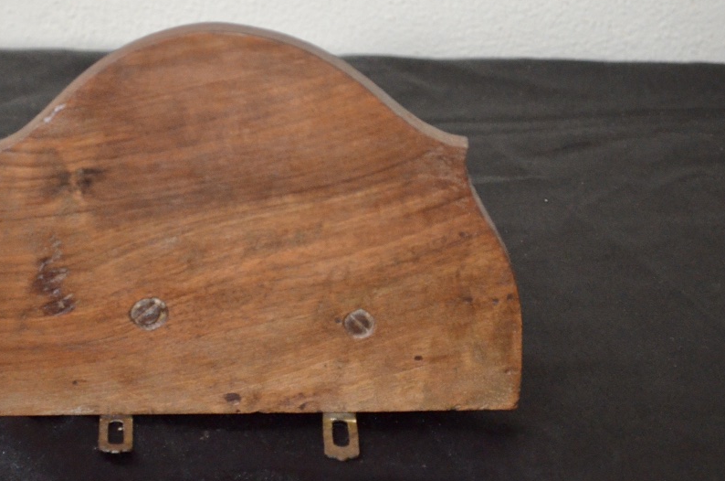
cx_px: 235
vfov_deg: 10.9
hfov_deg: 16.4
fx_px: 2507
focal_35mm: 125
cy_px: 203
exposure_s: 1/60
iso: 3200
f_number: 5.6
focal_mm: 55
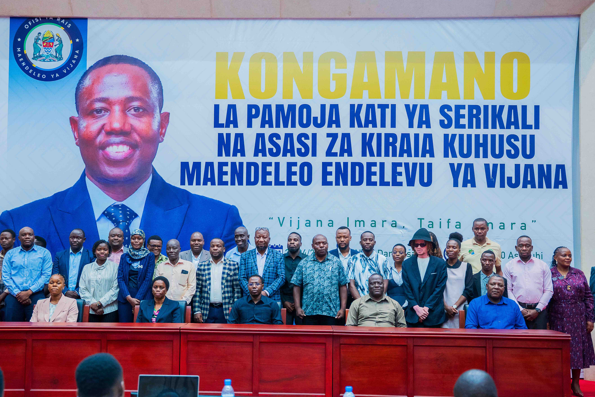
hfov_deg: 45.5
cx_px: 275
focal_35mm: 43
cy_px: 222
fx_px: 709
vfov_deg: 31.2
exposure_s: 1/200
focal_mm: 37.8
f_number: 2.8
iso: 2500
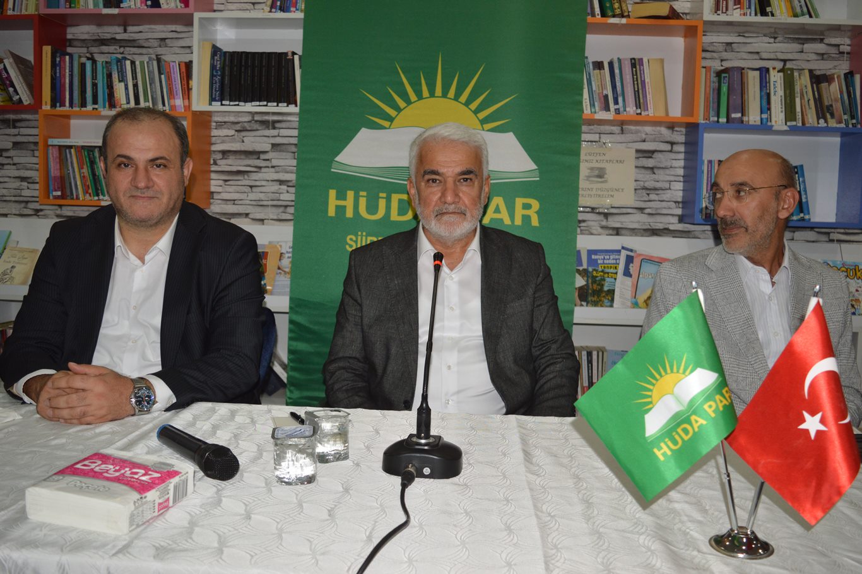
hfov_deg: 59.5
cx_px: 431
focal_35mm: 32
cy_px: 287
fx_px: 754
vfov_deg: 41.7
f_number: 4
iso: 400
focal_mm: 21
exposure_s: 1/100
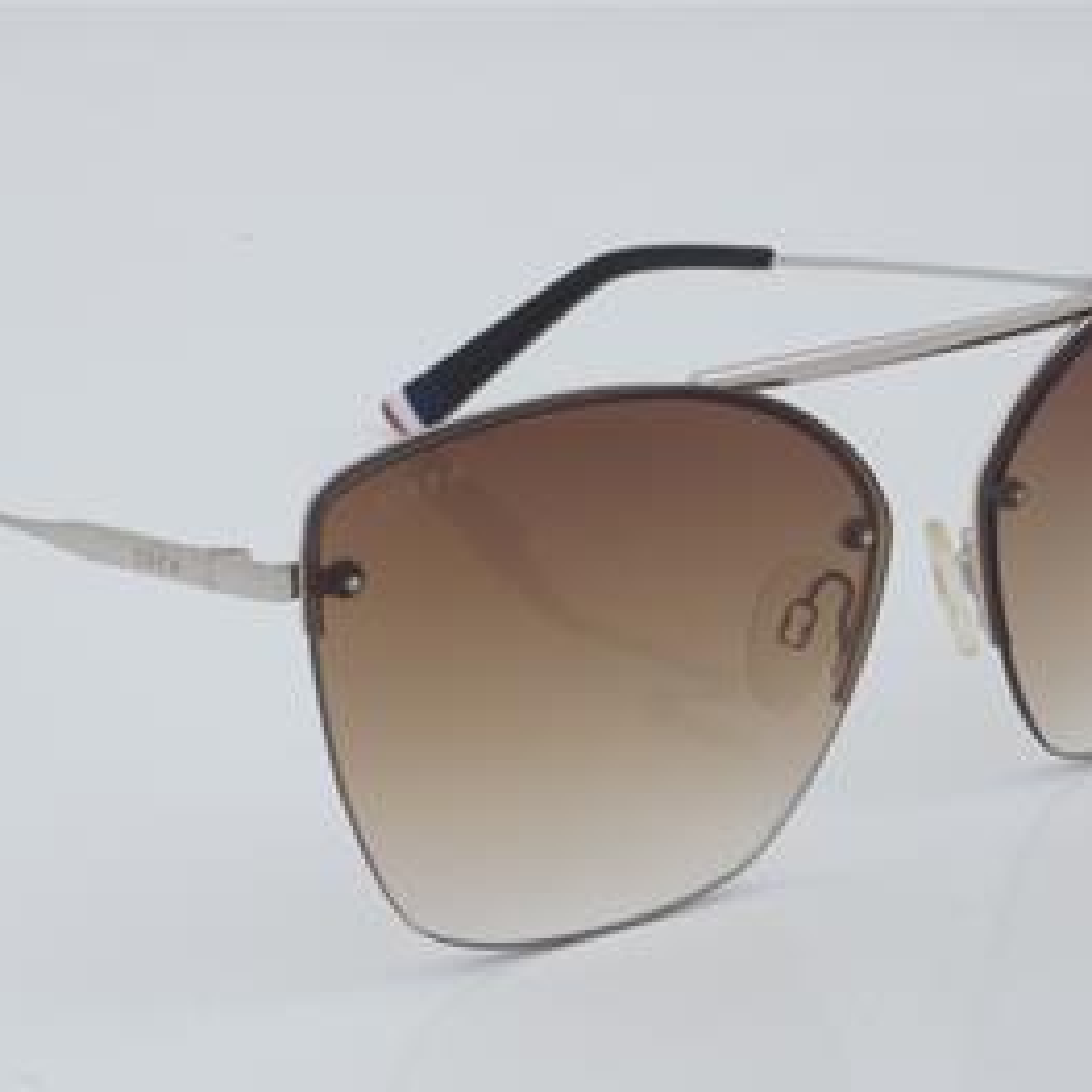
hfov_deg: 17.9
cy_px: 548
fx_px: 3462
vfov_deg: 17.9
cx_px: 552
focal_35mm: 97
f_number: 32
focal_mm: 50
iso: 100
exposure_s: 1/3
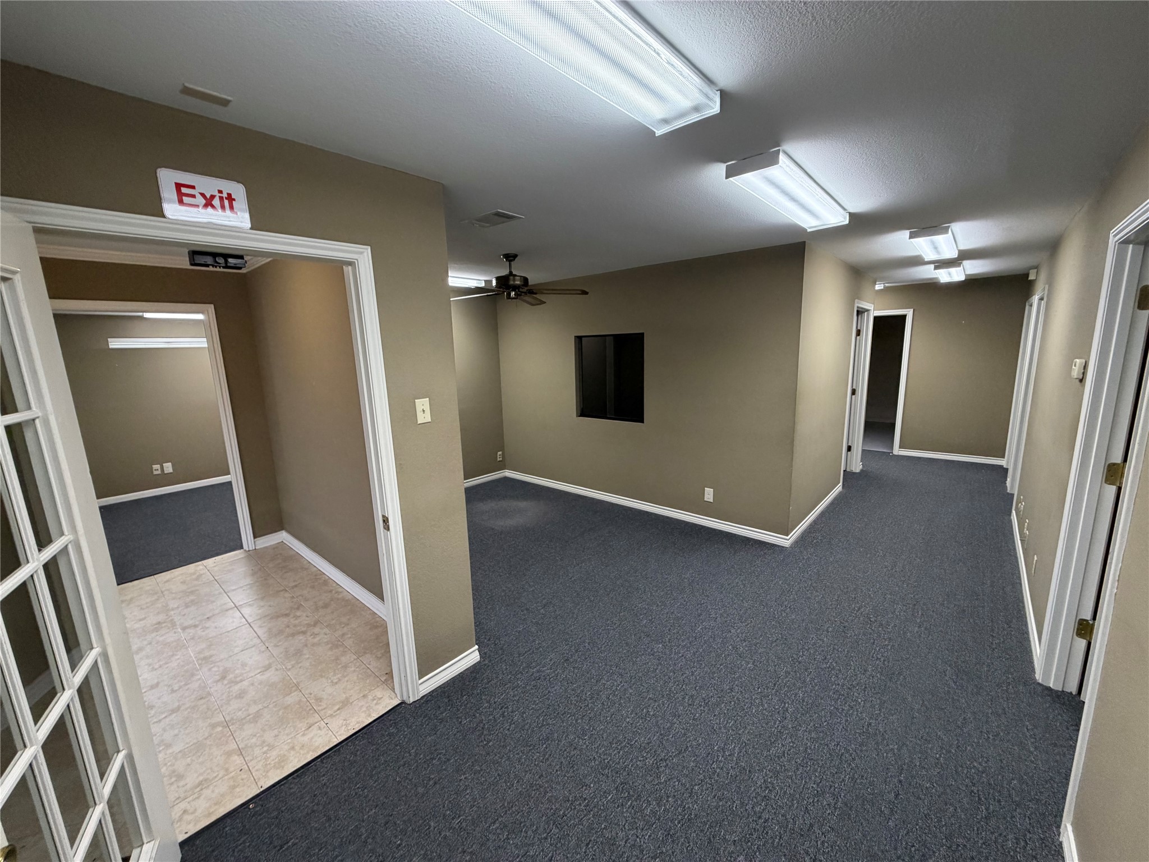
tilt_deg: -10.0
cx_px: 574
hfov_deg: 102.1
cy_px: 431
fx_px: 465
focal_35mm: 14
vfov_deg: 85.7
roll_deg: +3.4
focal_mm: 2.22
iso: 250
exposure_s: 1/60
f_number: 2.2
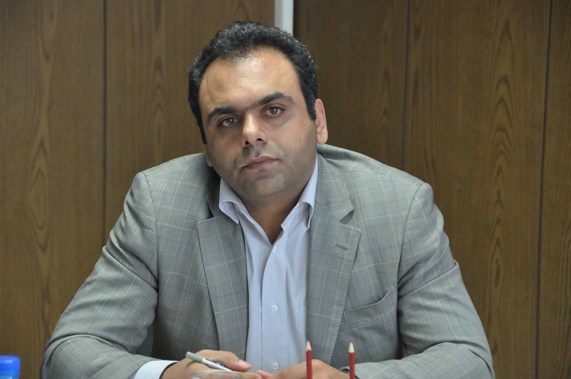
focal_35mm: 135
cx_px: 286
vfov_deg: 10.1
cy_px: 190
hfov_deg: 15.2
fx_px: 2139
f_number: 6.3
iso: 3200
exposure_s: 1/60
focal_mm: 90
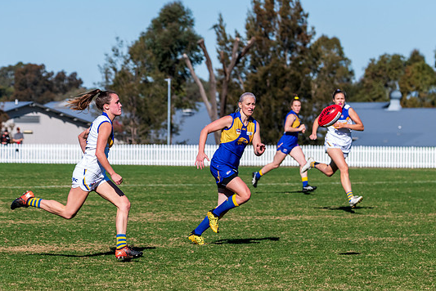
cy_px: 155
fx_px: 3138
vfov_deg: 5.3
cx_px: 260
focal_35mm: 259
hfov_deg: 7.9
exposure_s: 1/2000
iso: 800
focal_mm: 210
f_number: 10
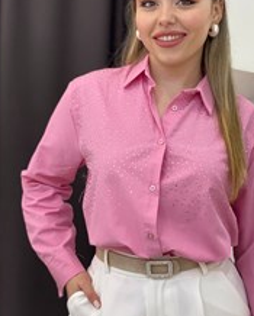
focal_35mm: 96
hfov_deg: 16.0
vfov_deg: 19.9
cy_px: 185
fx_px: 900
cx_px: 189
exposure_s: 1/100
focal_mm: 6
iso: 64
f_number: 2
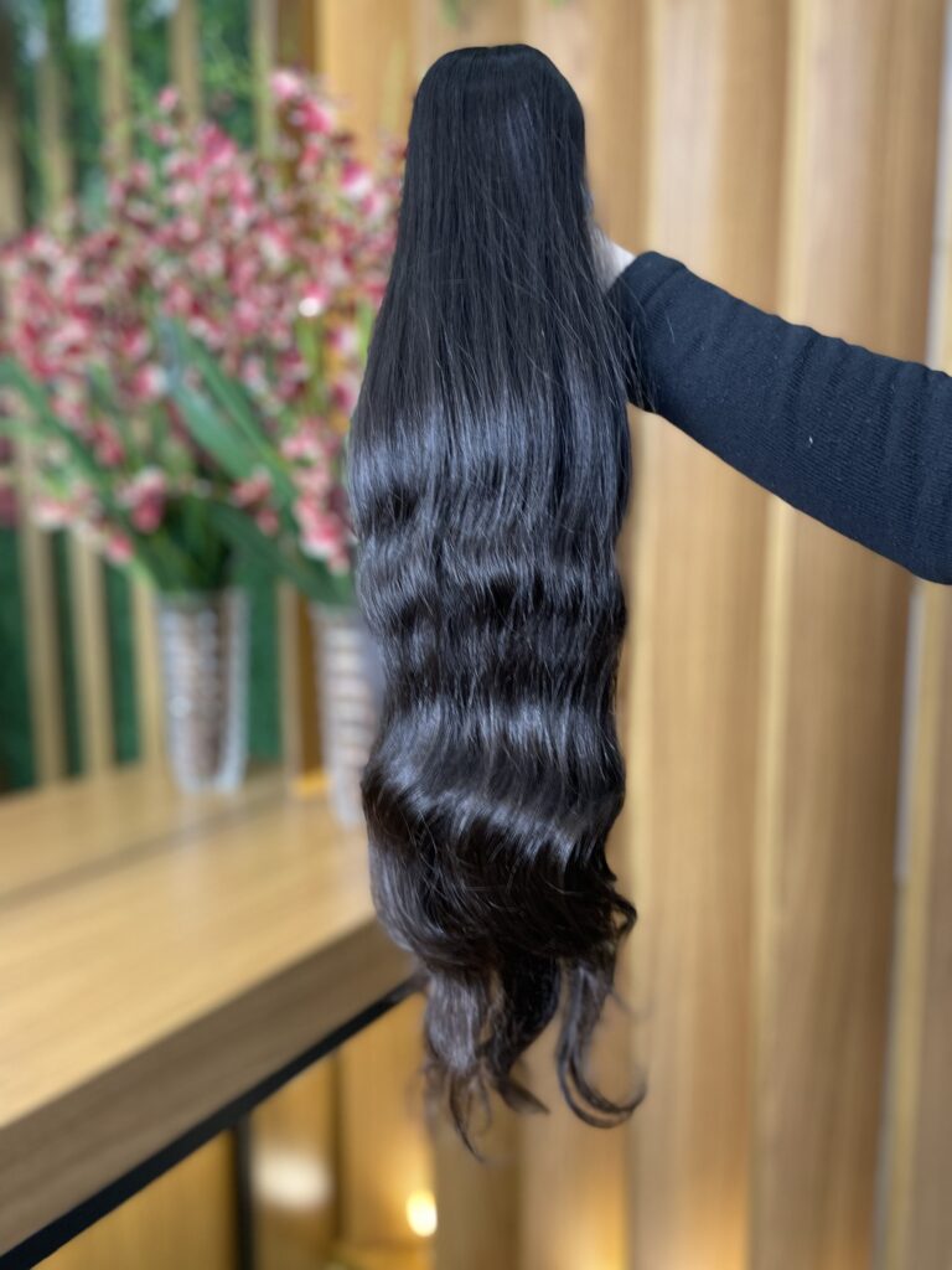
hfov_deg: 53.1
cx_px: 476
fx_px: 953
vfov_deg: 67.3
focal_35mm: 26
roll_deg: +1.2
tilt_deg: -7.2
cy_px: 635
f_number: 1.6
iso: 200
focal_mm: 4.2
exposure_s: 1/60
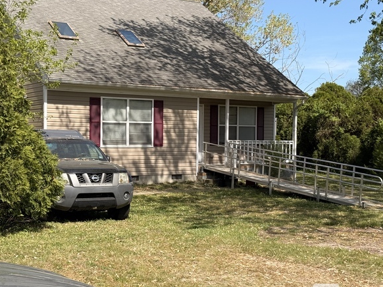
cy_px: 145
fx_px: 608
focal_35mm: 55
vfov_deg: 26.5
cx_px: 200
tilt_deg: +0.3
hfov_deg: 34.9
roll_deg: -0.2
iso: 100
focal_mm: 6.76
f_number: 1.78
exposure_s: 1/4587
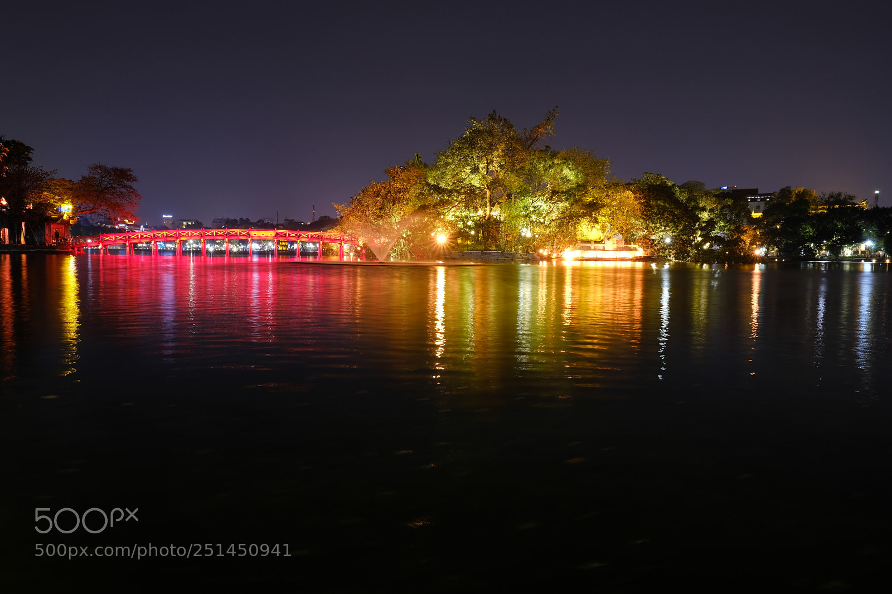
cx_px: 446
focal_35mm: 24
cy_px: 297
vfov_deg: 53.1
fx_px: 595
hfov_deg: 73.8
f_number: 8
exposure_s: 8
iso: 200
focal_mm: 16
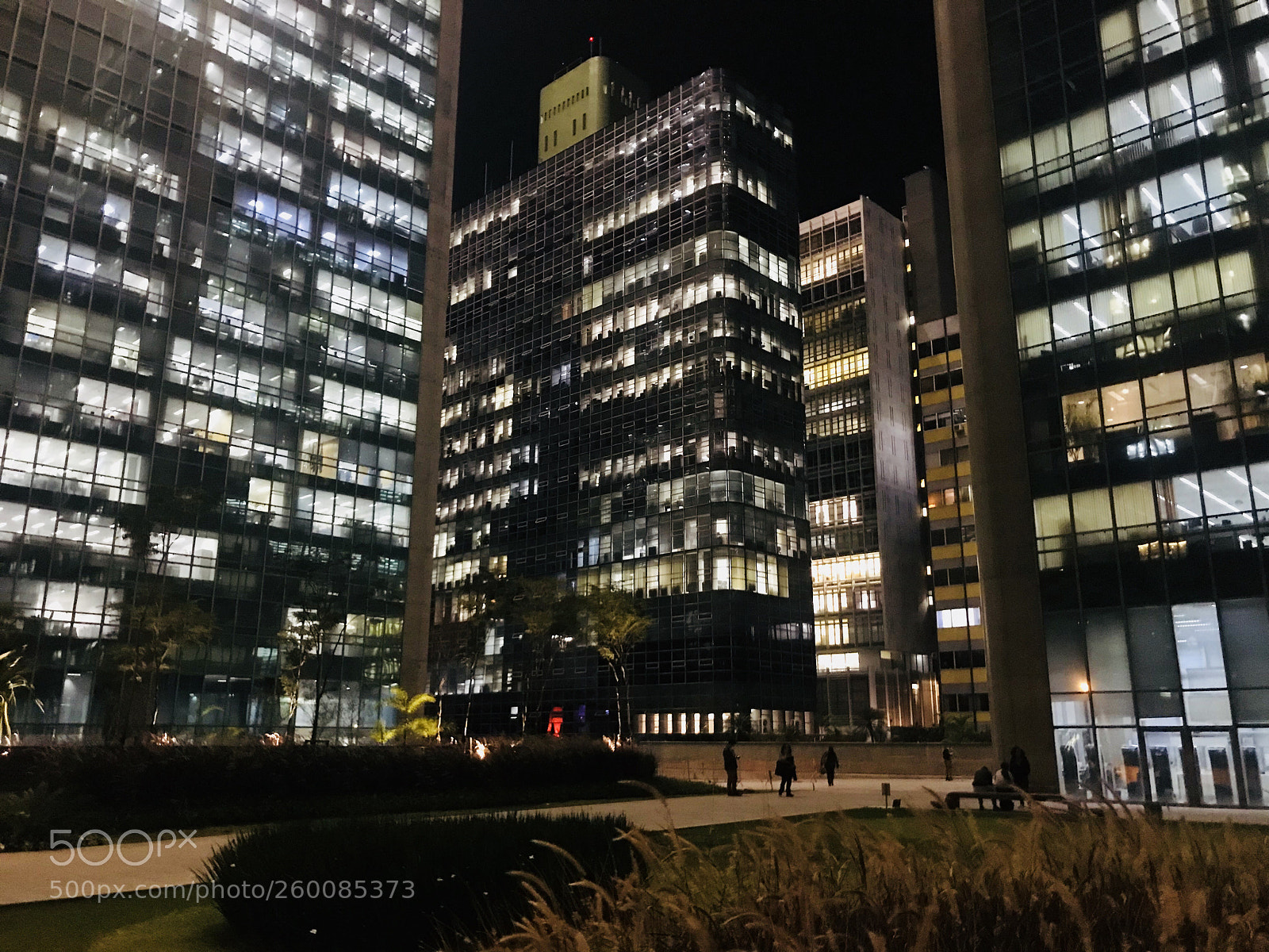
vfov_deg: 49.7
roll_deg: -0.9
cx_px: 634
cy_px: 476
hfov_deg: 63.4
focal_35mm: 28
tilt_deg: +15.9
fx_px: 1026
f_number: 1.8
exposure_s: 1/5
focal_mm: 3.99
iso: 100
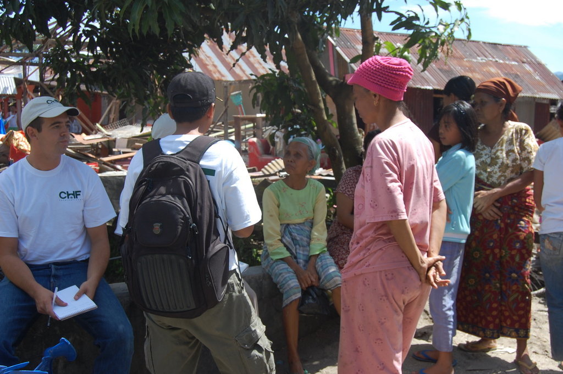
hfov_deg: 43.6
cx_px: 282
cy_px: 187
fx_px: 703
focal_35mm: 45
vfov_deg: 29.8
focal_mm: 30
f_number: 8
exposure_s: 1/250
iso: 200
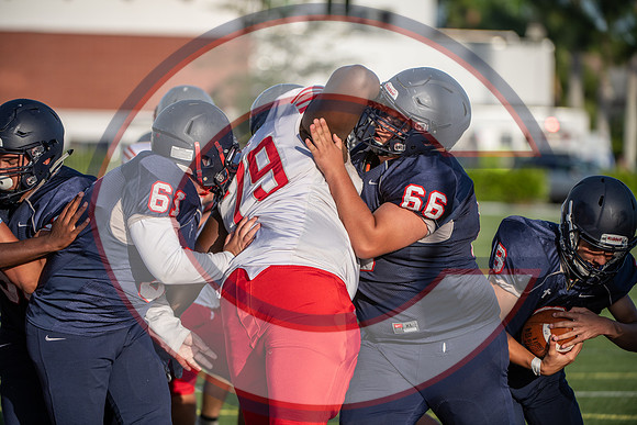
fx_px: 3717
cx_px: 318
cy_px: 212
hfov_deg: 9.8
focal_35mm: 210
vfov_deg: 6.5
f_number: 4
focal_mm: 210
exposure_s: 1/1000
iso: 72
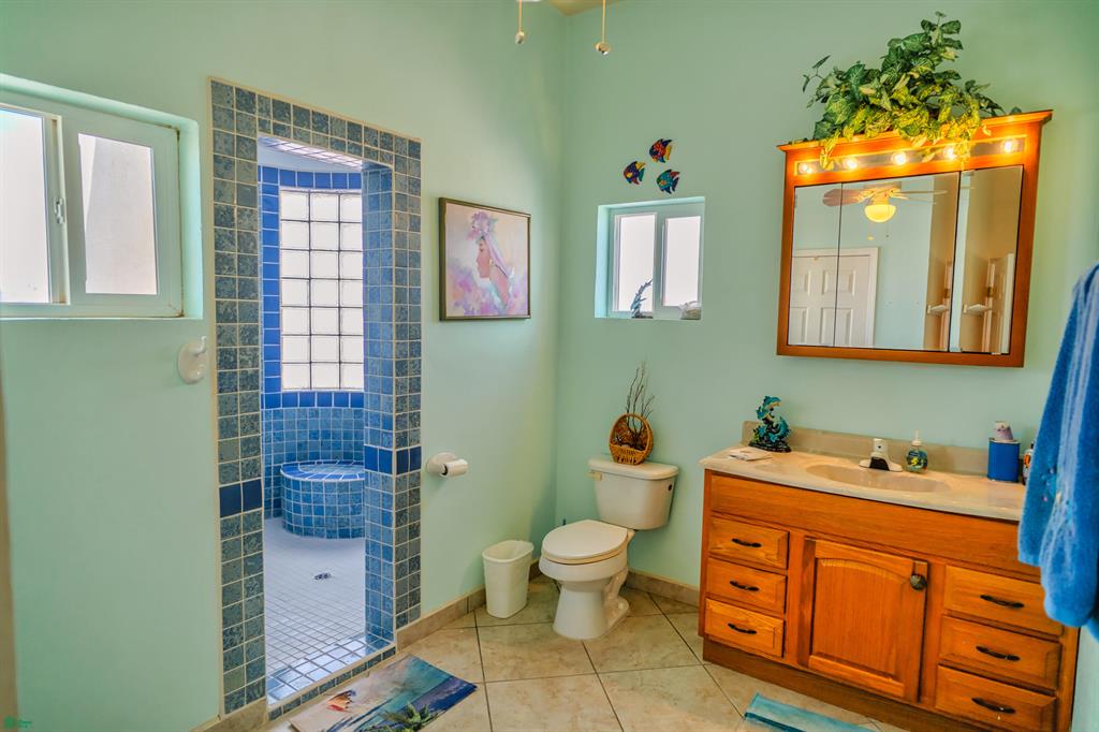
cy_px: 366
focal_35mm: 20
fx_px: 610
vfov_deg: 61.9
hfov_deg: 84.0
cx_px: 550
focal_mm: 20
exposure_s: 1/400
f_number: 3.2
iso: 640
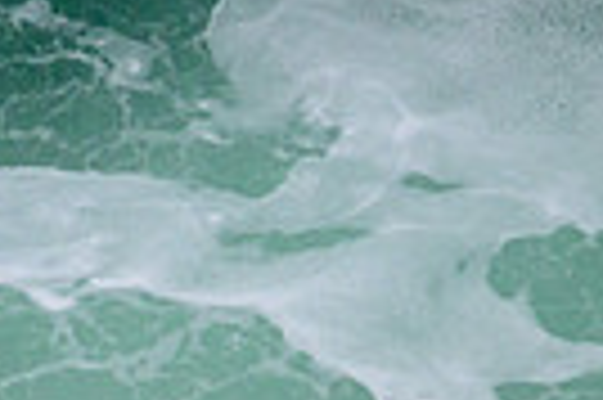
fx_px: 58135
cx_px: 184
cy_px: 573
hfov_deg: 0.6
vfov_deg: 0.4
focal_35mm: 3475
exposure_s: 1/2000
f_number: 11
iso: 1100
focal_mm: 800
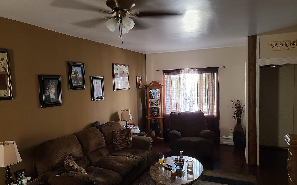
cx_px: 146
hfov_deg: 68.4
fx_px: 219
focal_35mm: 27
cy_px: 97
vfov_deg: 46.0
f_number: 1.8
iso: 200
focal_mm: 7
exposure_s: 1/39
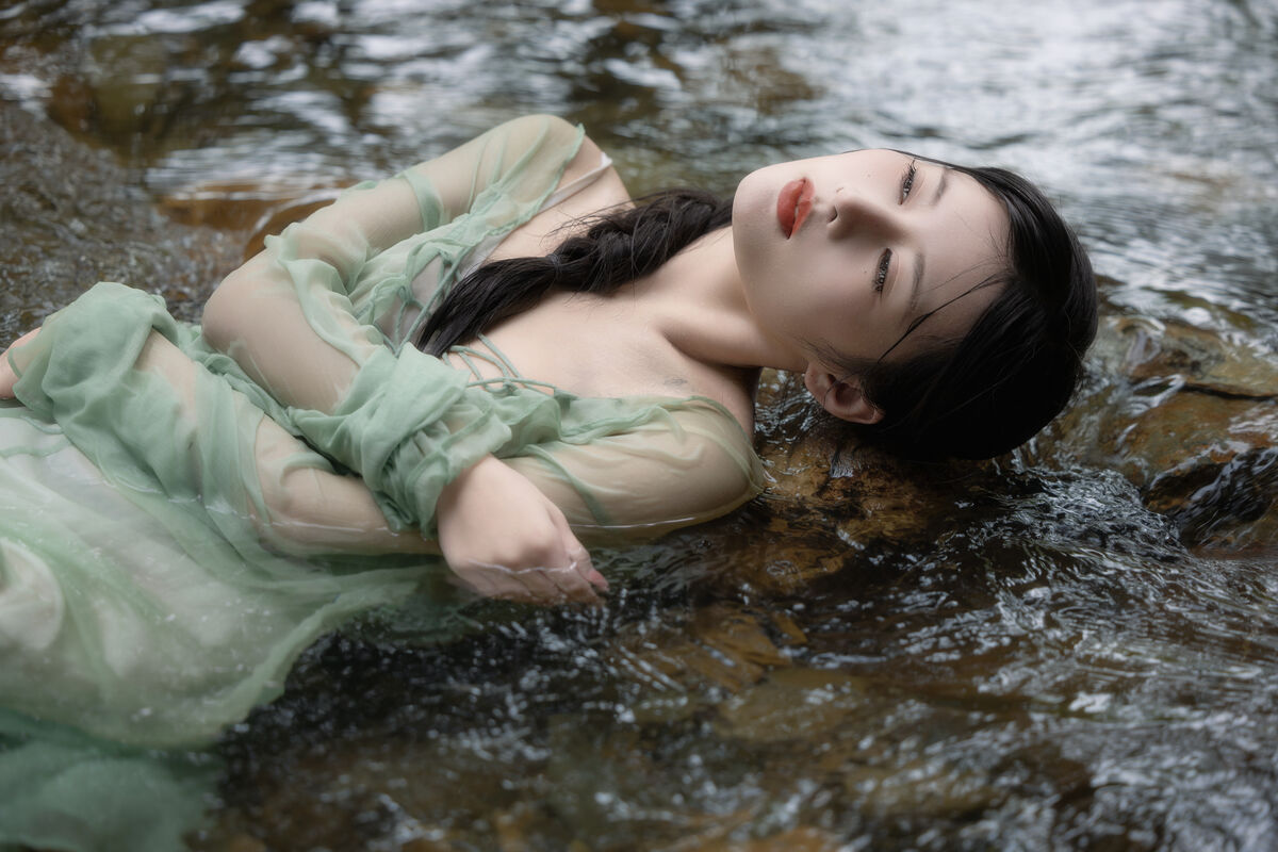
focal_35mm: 110
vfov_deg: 12.5
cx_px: 639
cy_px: 426
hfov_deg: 18.6
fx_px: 3905
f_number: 2.8
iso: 100
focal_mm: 111
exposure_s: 1/160
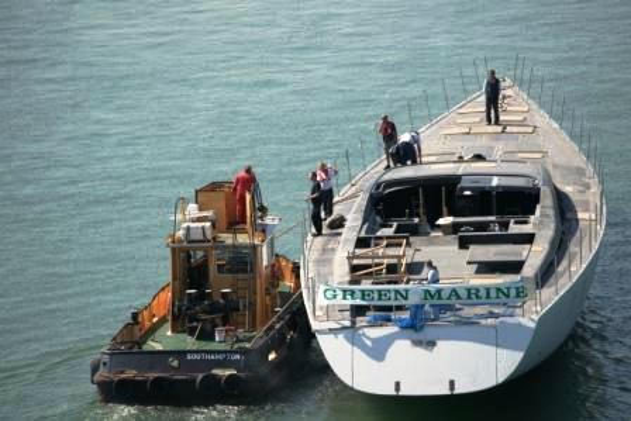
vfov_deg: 4.2
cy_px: 210
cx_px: 316
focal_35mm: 330
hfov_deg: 6.2
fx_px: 5786
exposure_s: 1/400
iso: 200
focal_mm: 330
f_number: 5.6
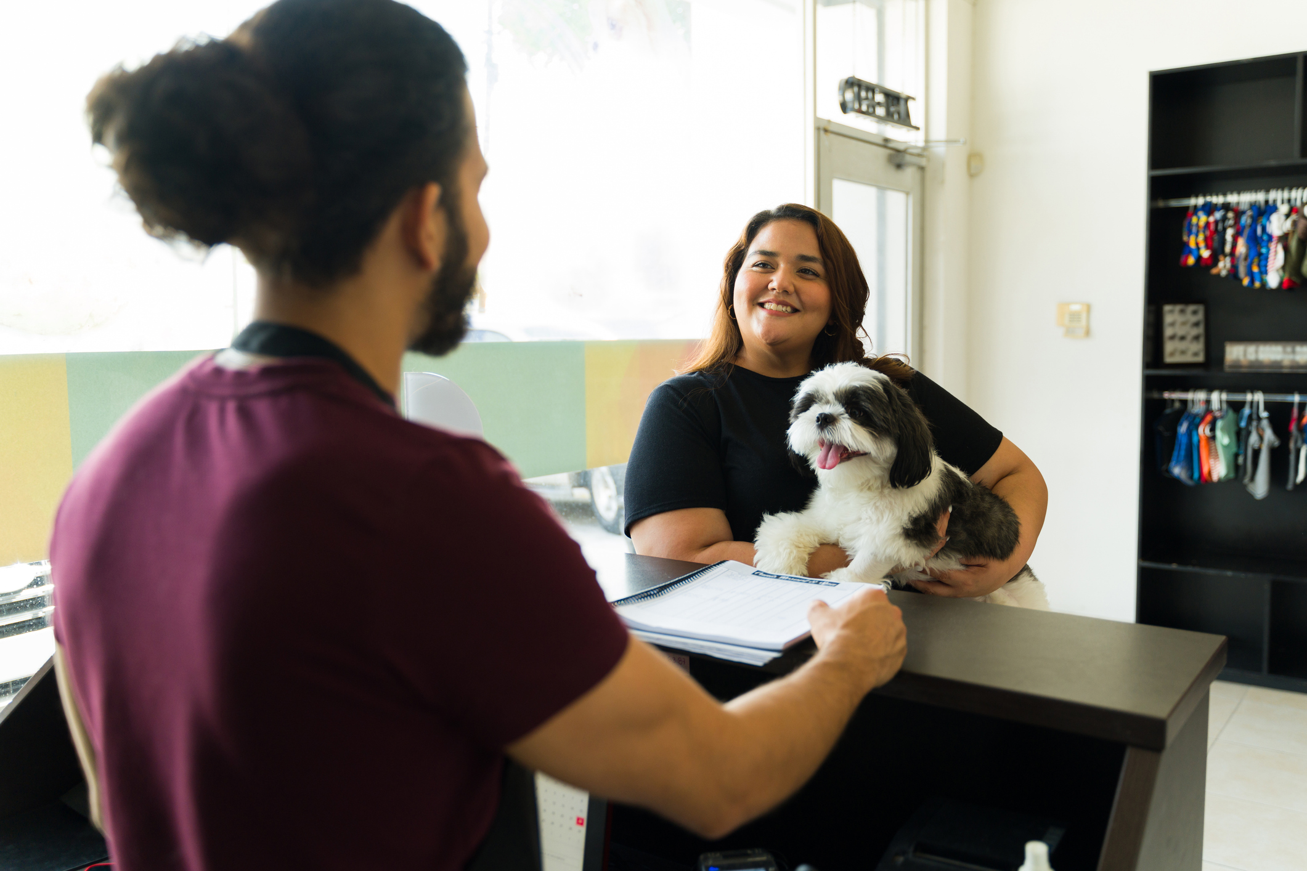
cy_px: 436
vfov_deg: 45.0
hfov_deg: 63.7
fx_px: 1053
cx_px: 654
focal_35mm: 29
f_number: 2.8
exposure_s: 1/160
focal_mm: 29
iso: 320
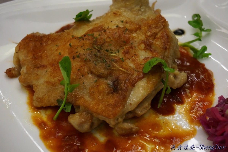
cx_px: 114
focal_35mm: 75
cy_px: 76
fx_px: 475
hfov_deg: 27.0
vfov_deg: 18.2
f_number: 5.6
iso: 3200
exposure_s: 1/160
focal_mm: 50
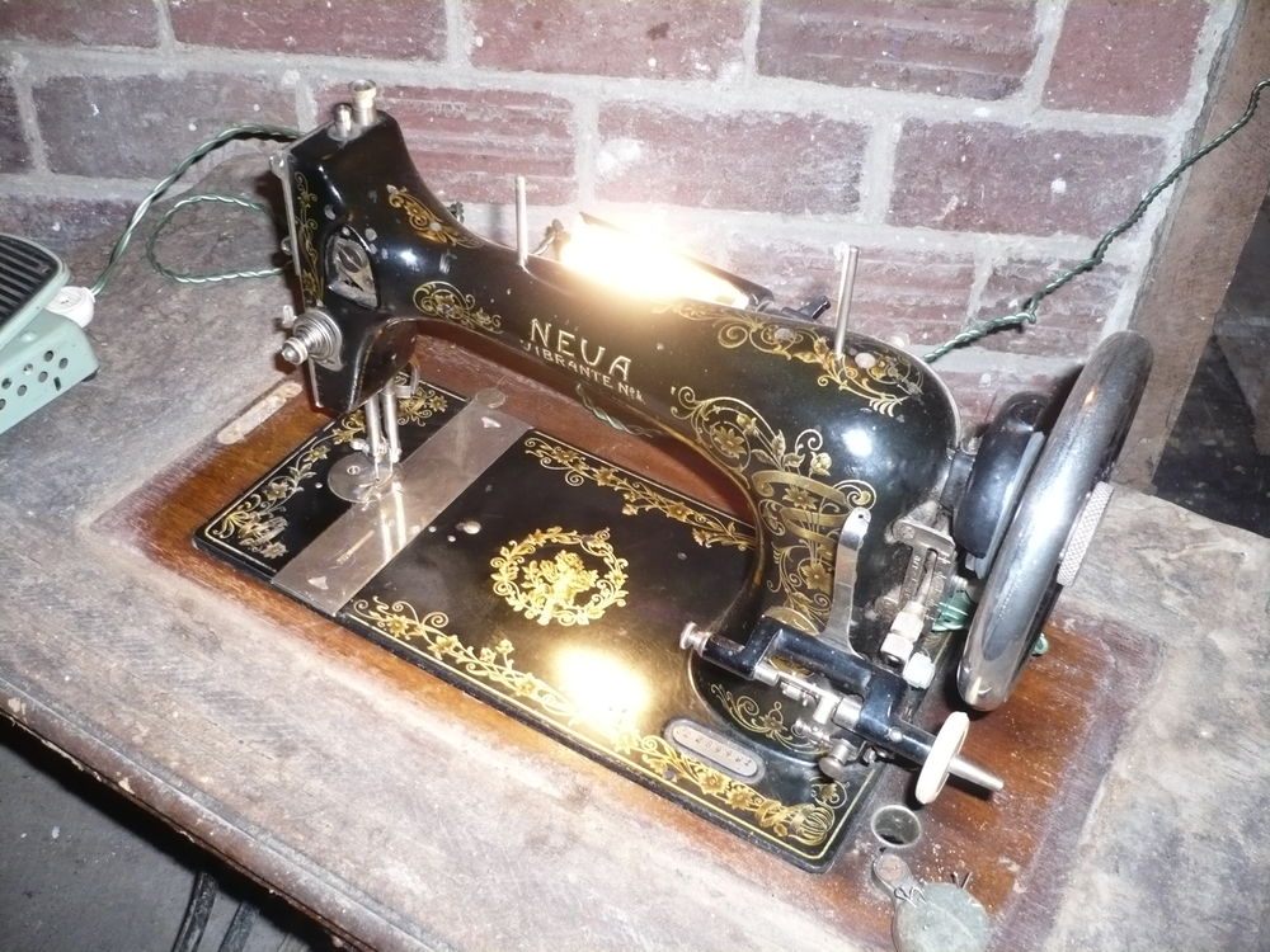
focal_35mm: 35
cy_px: 476
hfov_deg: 52.6
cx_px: 635
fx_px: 1284
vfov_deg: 40.7
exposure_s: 1/30
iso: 250
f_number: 2.8
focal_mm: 5.8
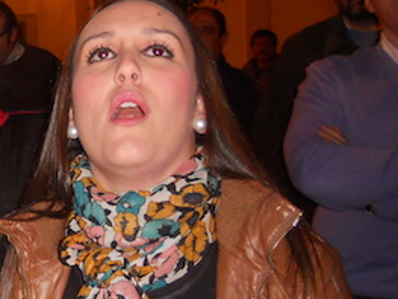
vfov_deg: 18.0
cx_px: -162
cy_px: 166
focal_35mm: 82
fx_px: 944
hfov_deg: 20.9
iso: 200
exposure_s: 1/25
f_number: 3.2
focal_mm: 4.9
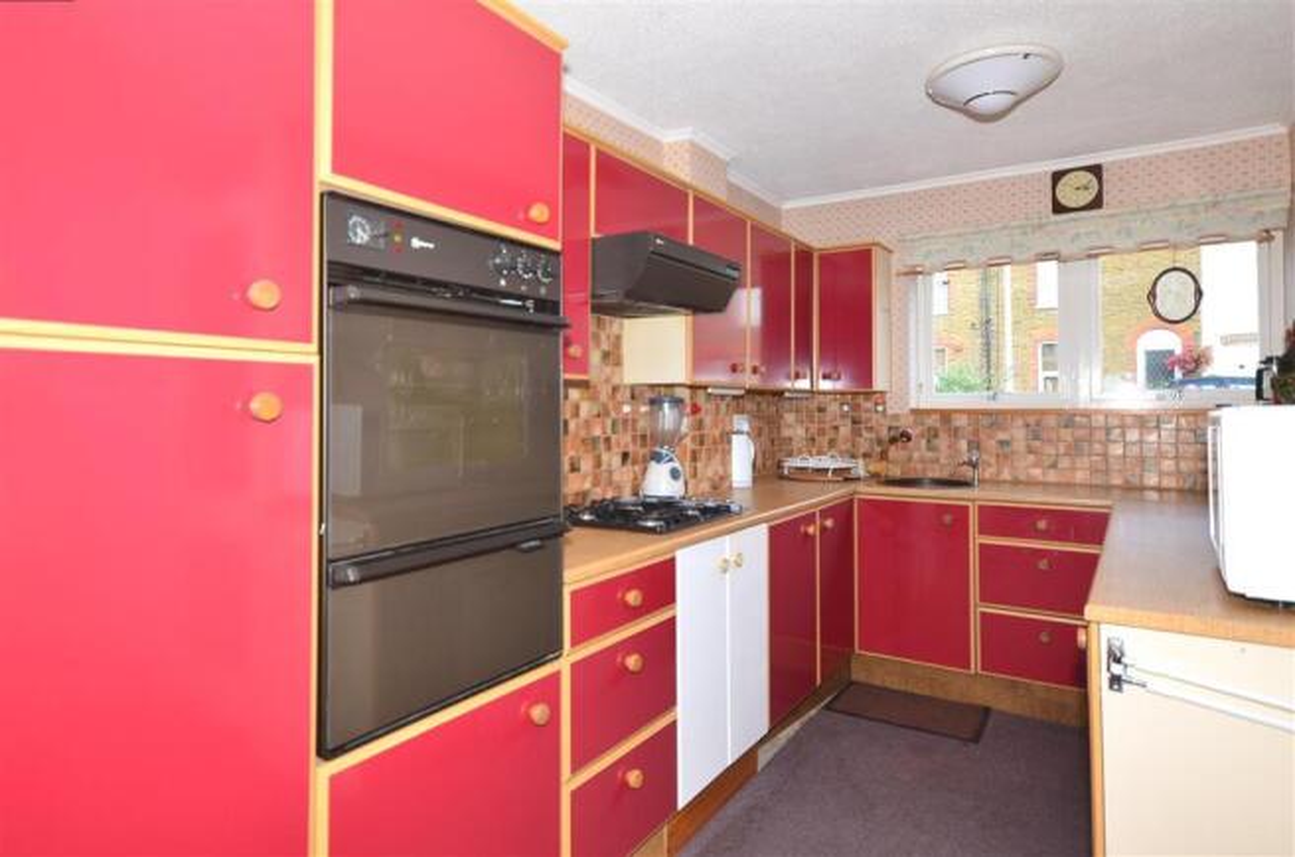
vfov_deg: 62.9
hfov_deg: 85.6
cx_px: 648
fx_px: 700
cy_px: 428
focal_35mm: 20
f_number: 5
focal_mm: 13
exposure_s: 1/100
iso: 200
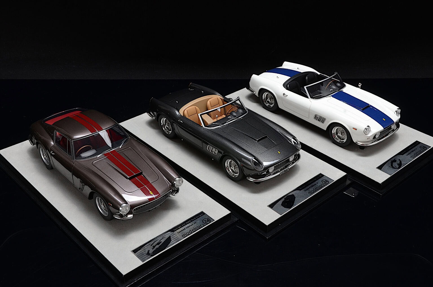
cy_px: 144
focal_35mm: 46
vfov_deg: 28.8
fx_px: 558
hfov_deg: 42.4
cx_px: 216
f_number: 16
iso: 200
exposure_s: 1/3.33
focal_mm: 31
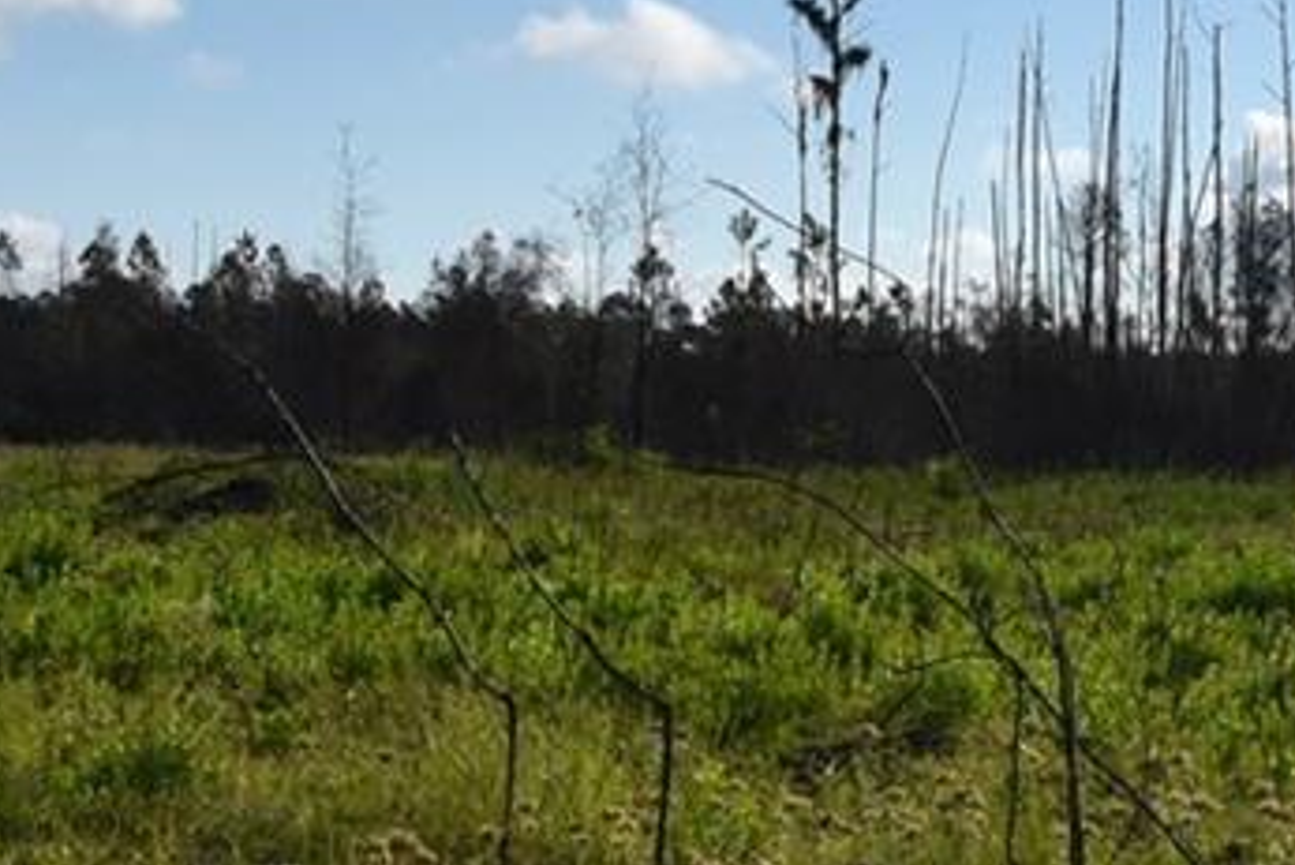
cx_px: 1351
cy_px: 350
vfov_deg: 12.3
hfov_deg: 17.9
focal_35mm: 111
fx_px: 3994
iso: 1250
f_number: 16
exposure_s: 1/1600
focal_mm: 24
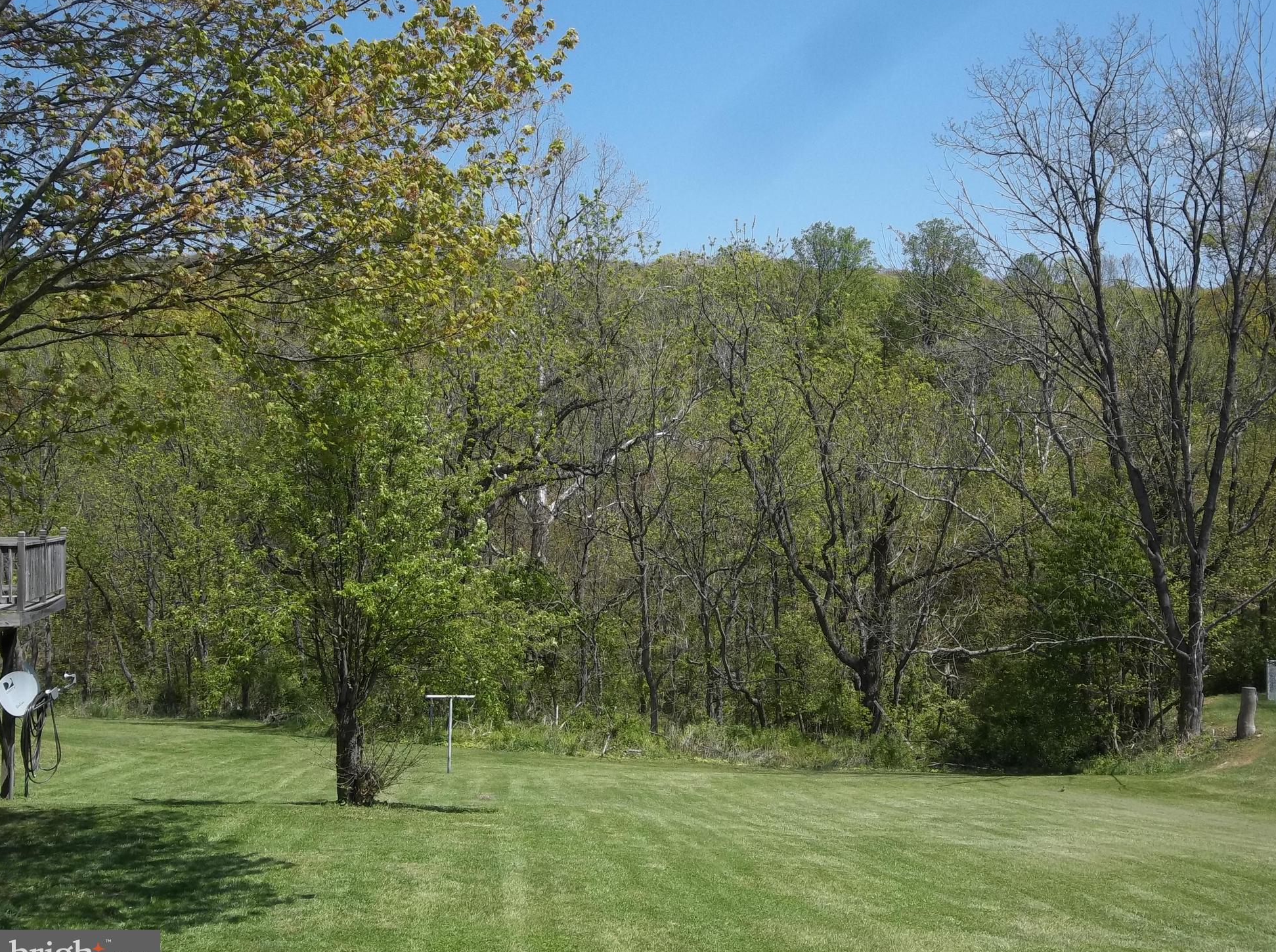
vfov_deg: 36.7
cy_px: 481
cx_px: 670
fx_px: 1435
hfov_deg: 47.9
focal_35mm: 39
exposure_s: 1/640
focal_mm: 6.6
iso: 80
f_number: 4
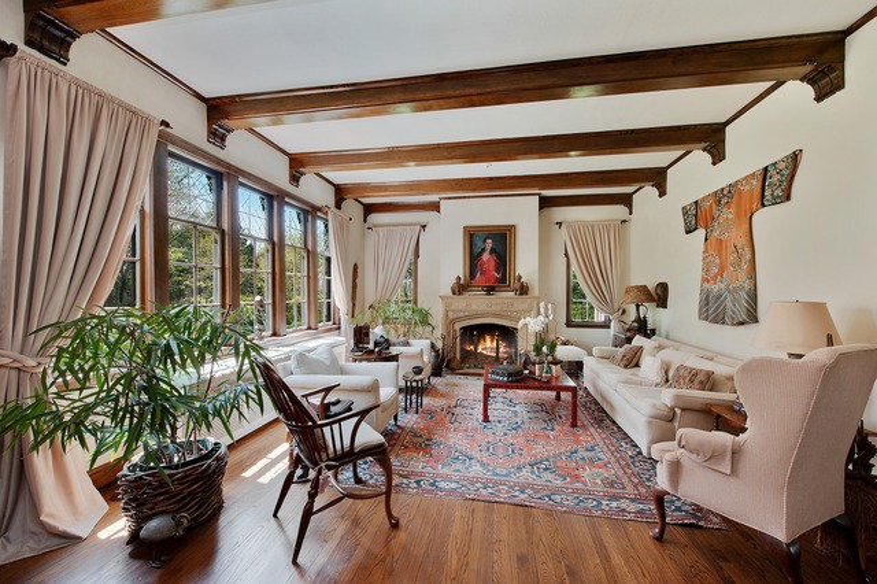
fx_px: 365
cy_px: 292
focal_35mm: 15
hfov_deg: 100.4
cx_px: 438
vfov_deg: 77.3
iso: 200
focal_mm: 15
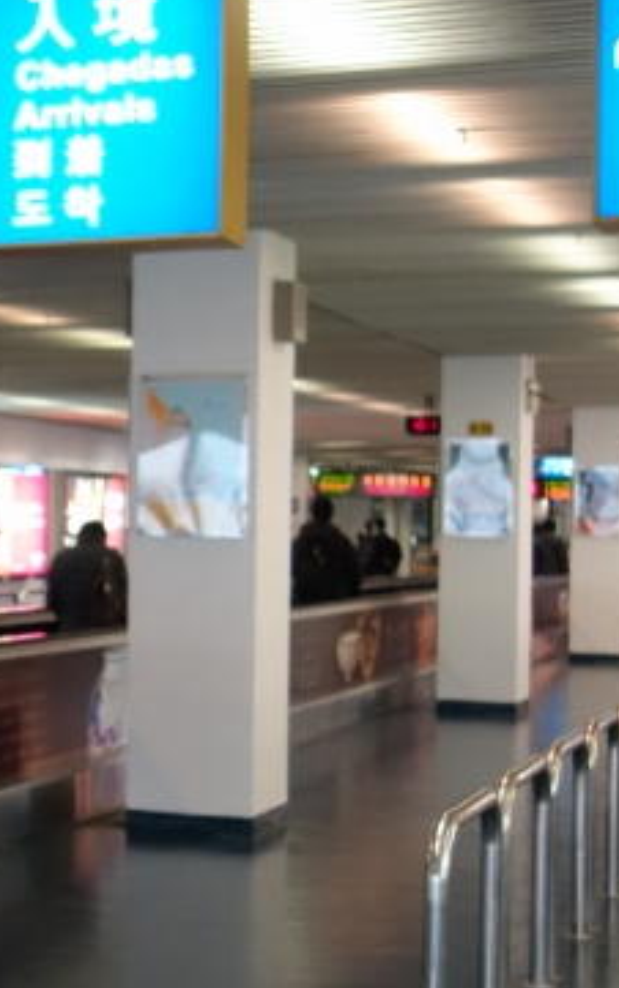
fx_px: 2130
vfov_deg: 26.1
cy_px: 543
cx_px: -96
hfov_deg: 16.0
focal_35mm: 79
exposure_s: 1/100
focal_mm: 10.4
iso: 800
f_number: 1.8
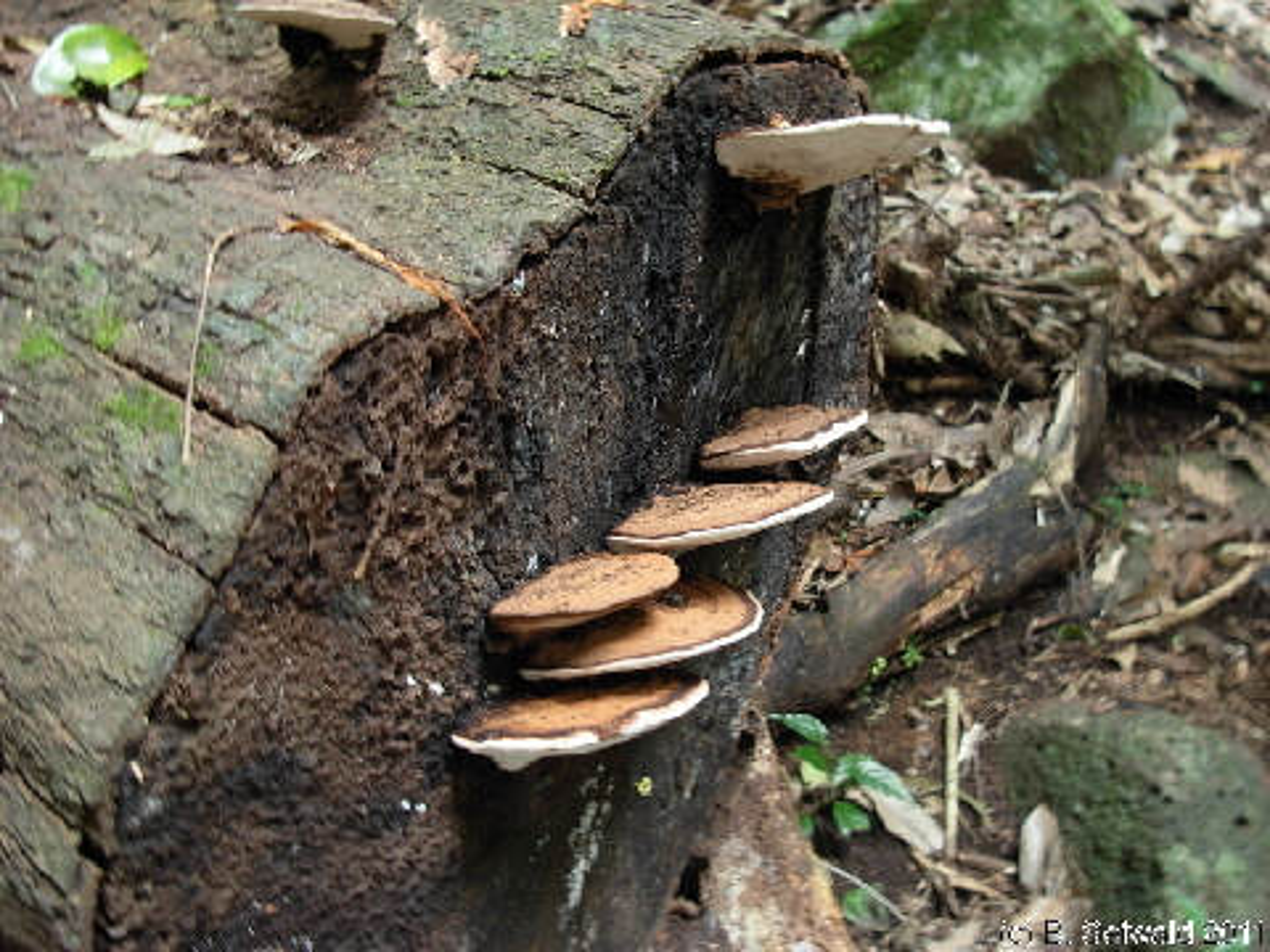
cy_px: 476
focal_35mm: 38
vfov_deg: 37.7
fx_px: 1394
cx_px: 635
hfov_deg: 49.0
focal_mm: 6.3
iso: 84
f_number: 2.9
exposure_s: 1/4
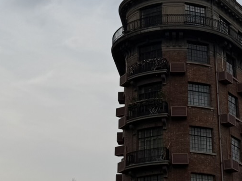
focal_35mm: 98
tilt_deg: +28.8
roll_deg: +0.3
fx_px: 685
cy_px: -38
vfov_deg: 14.6
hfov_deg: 20.0
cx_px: 146
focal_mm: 6.76
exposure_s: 1/2710
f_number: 1.78
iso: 80
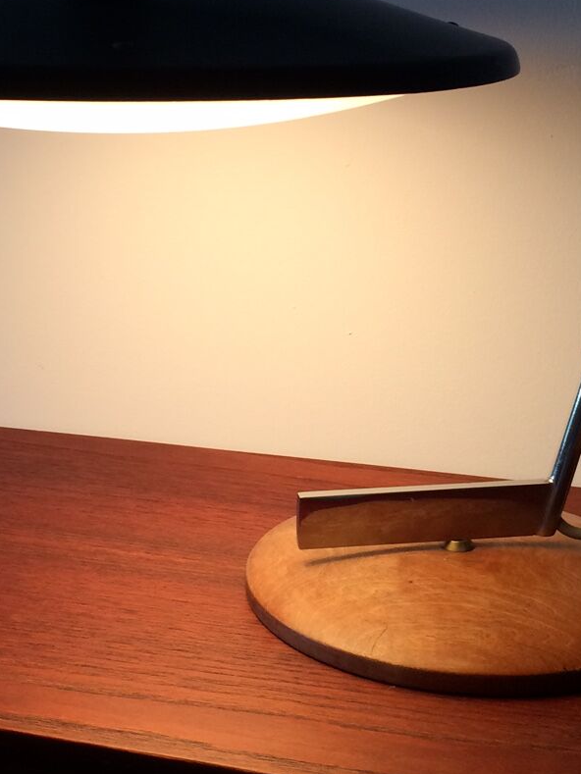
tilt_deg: -13.0
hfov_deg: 24.4
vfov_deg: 32.0
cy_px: 268
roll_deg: +0.9
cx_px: 220
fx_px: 1342
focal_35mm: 60
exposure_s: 1/33
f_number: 2.2
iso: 40
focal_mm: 4.15
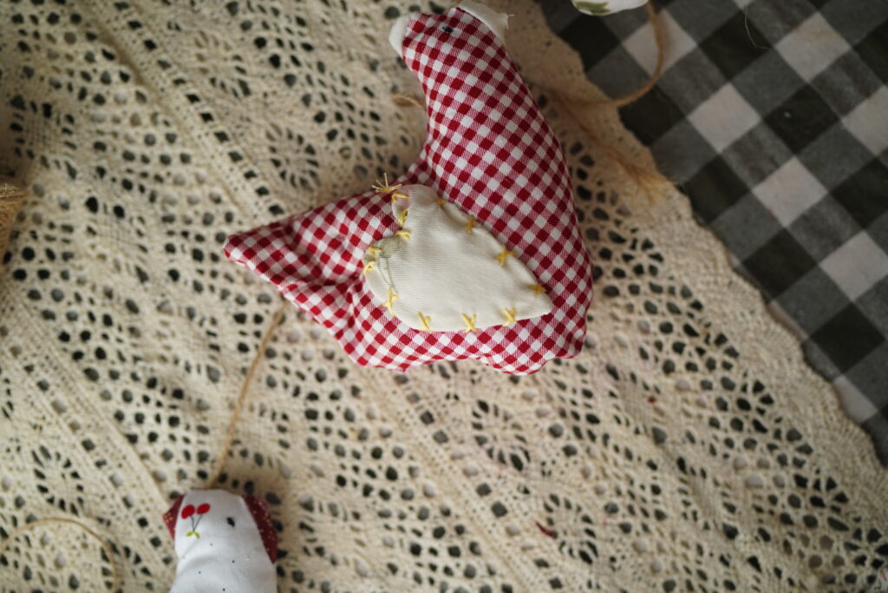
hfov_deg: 54.4
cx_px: 444
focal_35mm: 35
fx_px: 863
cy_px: 296
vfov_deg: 37.9
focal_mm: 35
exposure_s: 1/160
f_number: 1.6
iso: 100
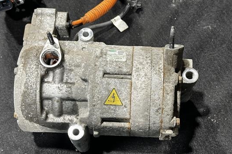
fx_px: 387
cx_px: 109
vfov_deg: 22.6
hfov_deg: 33.4
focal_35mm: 60
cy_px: 74
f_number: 1.78
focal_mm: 6.86
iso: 80
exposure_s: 1/50
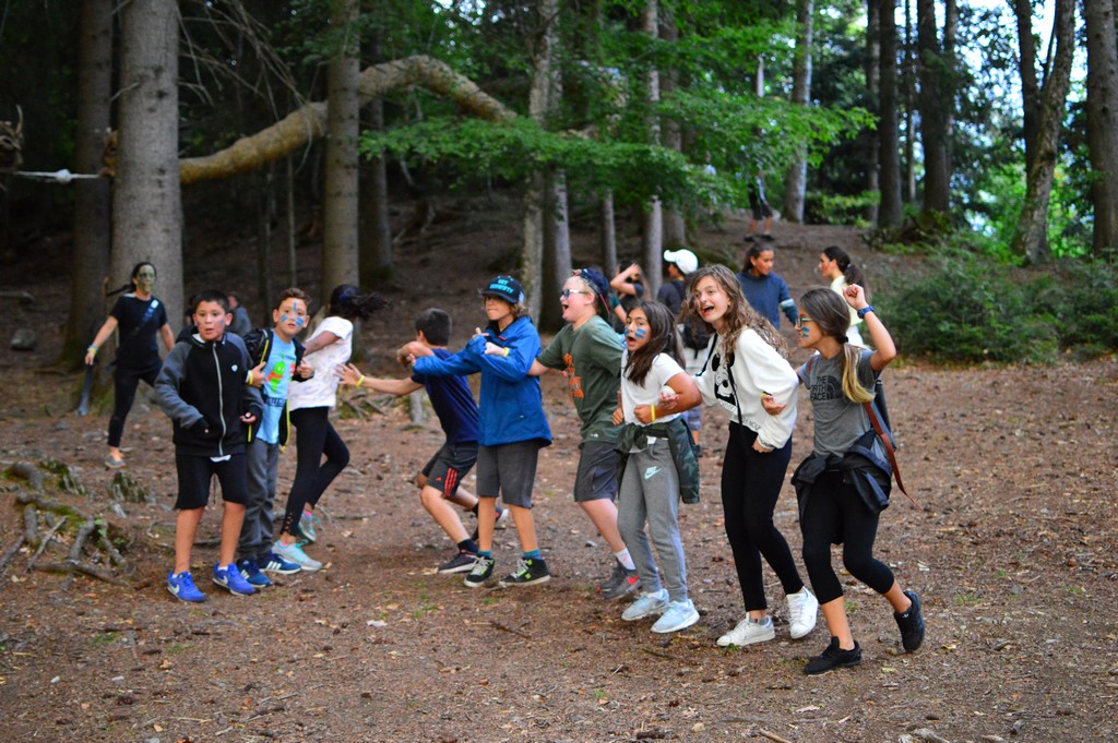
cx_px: 559
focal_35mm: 52
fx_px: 1629
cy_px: 372
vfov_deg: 25.7
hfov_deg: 37.9
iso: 3200
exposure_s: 1/320
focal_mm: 35
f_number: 1.8
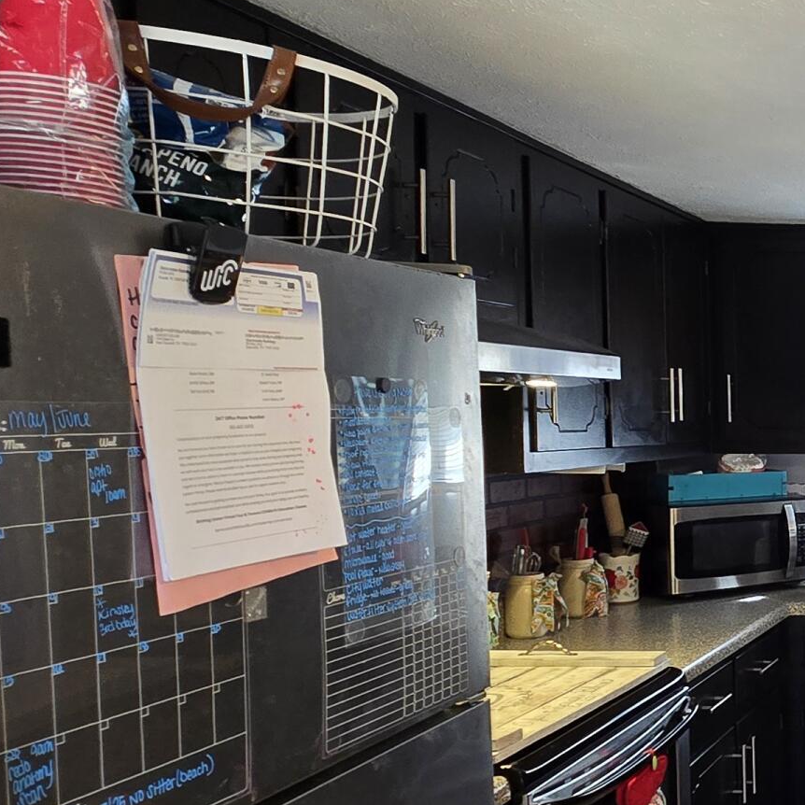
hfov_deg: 30.0
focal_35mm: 40
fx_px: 1052
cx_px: 1125
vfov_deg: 41.8
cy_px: 459
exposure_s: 1/60
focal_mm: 2.2
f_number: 2.2
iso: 100
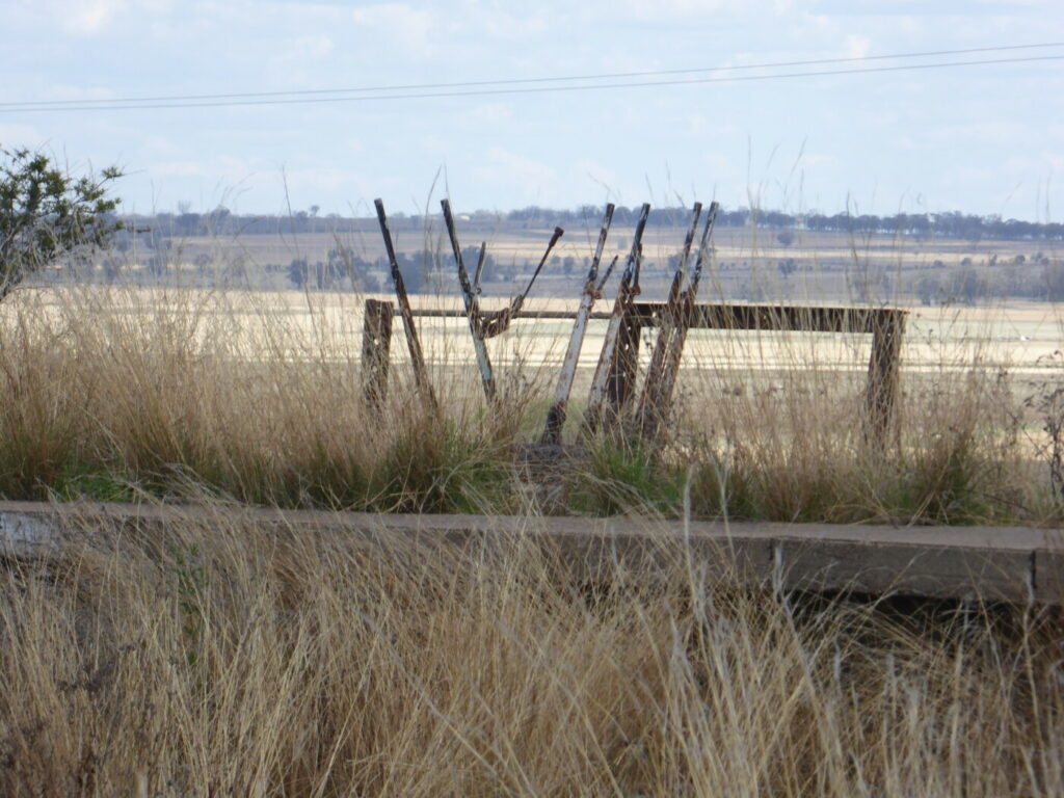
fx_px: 8514
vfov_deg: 5.4
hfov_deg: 7.2
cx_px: 532
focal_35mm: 277
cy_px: 399
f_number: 5.6
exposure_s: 1/320
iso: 100
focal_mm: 44.8
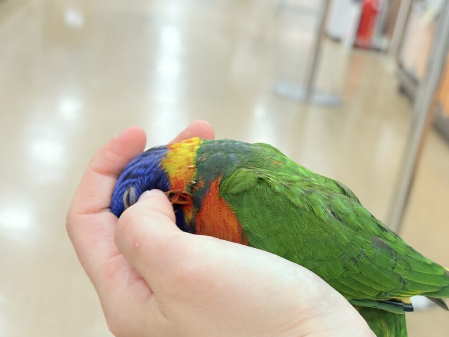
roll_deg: -11.5
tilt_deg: -19.0
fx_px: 791
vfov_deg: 24.0
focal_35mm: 61
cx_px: 255
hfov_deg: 31.6
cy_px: 181
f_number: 1.6
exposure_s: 1/100
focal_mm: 5.96
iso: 125
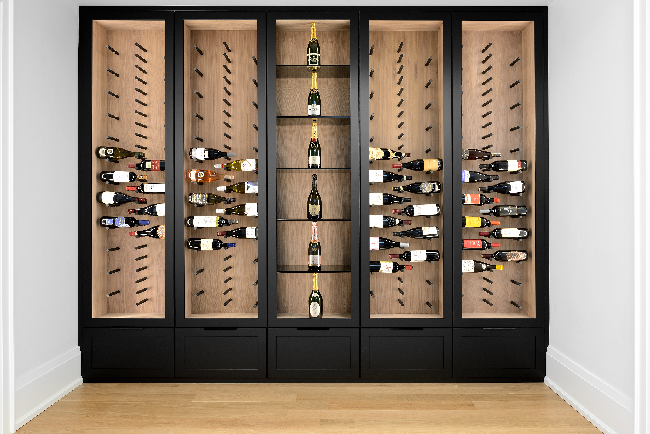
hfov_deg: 63.6
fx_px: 524
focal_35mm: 29
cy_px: 217
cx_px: 325
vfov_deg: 45.0
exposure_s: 1/1.6
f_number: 11
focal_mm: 29
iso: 100
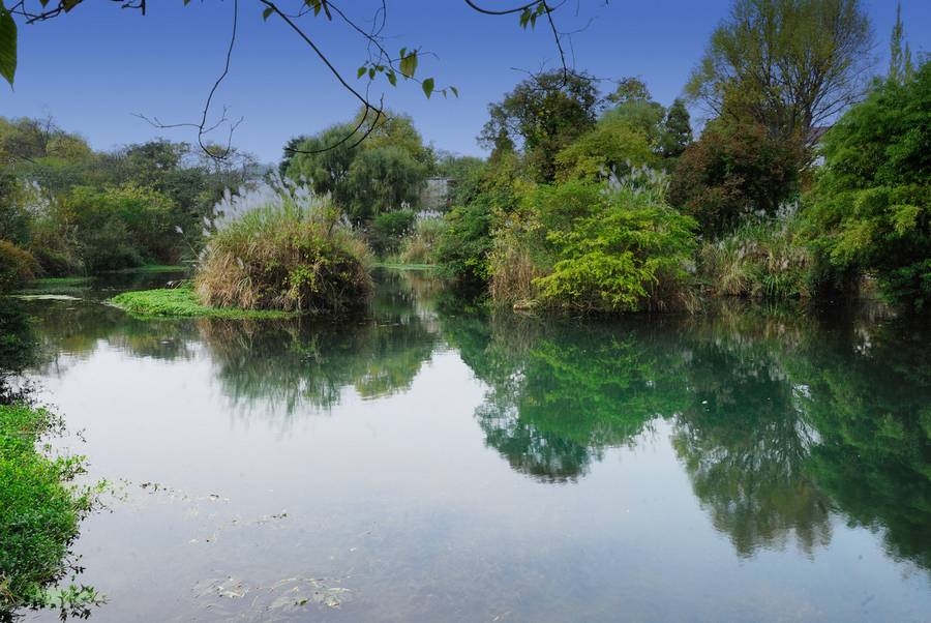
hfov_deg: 64.5
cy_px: 312
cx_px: 466
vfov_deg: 45.8
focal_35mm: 28
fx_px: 738
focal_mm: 19
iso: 200
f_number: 22
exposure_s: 1/15
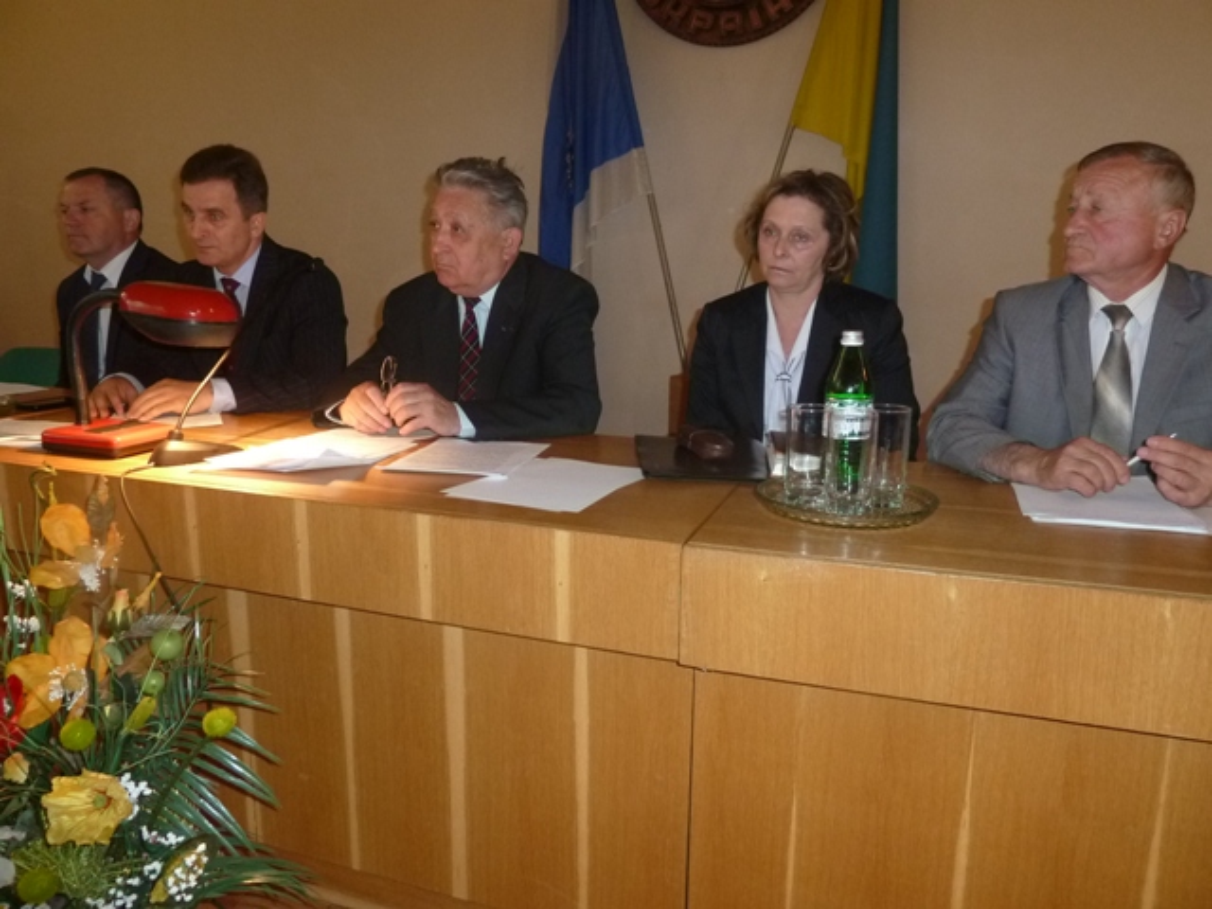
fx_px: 875
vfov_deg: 54.9
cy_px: 454
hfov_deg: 69.4
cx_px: 606
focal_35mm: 25
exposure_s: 1/30
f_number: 3.3
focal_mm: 4.1
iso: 250
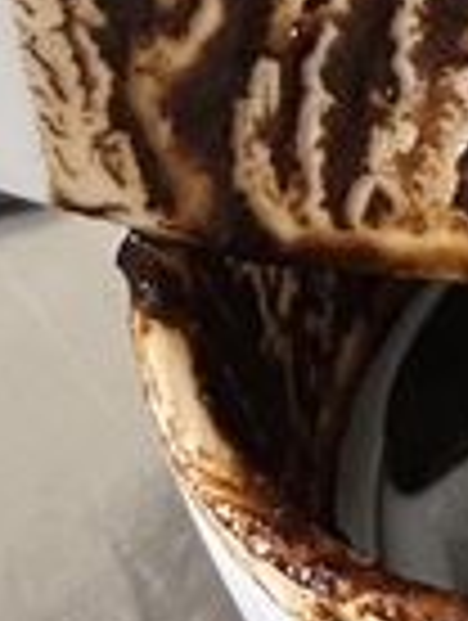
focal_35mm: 173
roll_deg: +4.5
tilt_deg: -29.1
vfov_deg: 9.2
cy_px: -1238
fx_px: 3109
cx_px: 752
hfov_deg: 8.4
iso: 160
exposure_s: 1/60
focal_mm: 5.1
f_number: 1.6
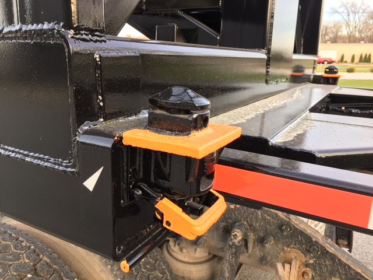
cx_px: 186
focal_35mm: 29
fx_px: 312
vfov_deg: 48.2
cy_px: 140
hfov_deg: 61.7
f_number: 2.2
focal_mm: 4.15
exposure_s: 1/120
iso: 25
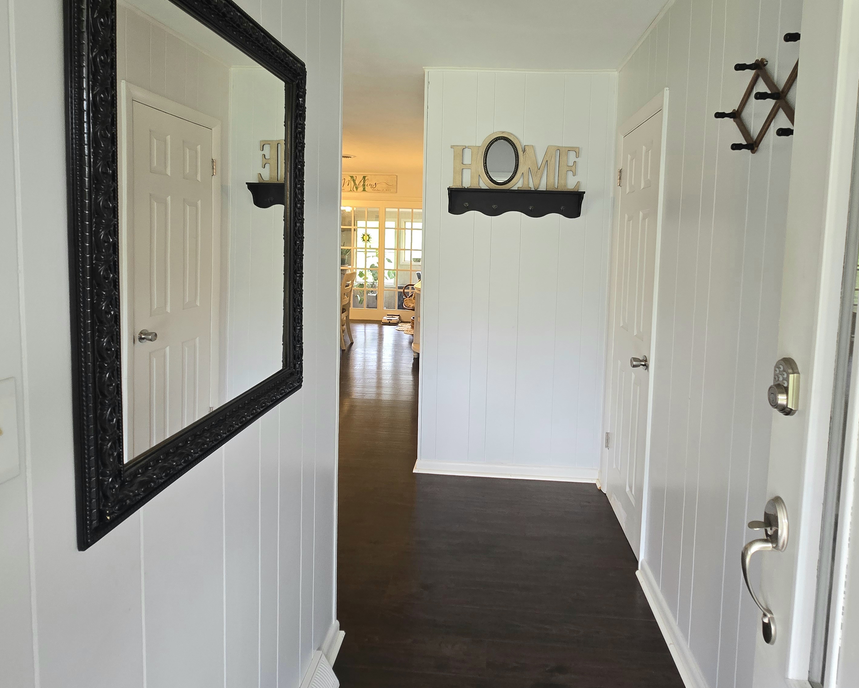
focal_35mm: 18
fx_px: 458
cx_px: 462
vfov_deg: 72.9
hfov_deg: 86.2
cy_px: 271
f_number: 2.2
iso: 200
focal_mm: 2.2
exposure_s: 1/60.2
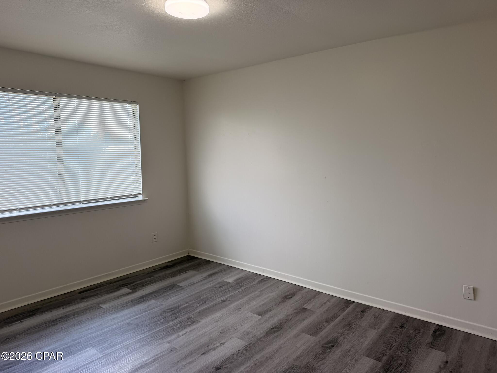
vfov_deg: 56.8
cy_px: 186
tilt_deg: -6.8
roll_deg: +1.1
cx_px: 248
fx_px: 345
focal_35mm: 24
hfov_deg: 71.6
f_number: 1.78
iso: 80
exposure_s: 1/175
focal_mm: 6.76
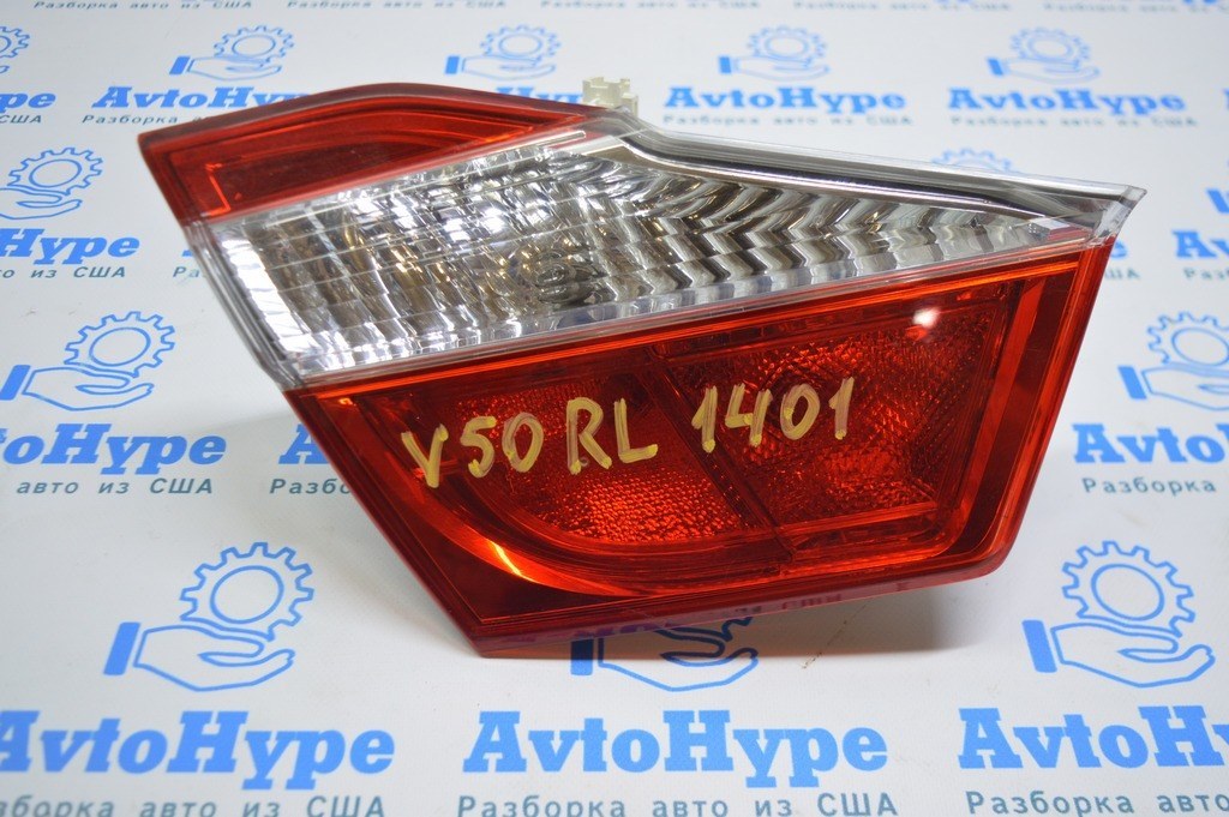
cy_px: 408
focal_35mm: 34
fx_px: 1177
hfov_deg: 55.1
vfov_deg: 38.3
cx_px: 614
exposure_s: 1/50
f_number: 3.8
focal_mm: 23
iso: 400
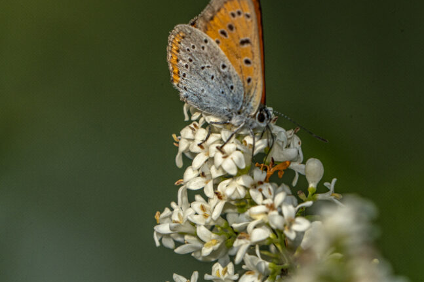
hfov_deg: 2.2
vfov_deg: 1.4
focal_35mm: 950
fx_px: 11185
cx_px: 210
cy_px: 118
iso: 800
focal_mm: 800
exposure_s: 1/1250
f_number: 16
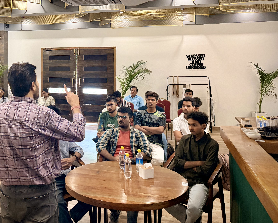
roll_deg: +0.5
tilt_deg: +0.7
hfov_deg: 46.5
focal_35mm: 38
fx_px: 313
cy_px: 61
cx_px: 76
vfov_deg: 38.3
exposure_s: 1/100
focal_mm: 6.76
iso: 400
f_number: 1.78
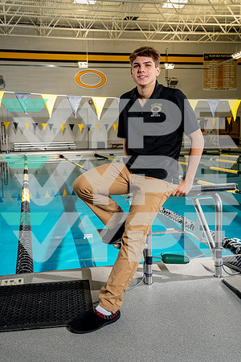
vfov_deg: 47.4
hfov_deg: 32.6
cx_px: 120
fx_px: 412
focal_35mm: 41
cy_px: 181
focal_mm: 41
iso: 500
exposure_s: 1/200
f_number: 7.1
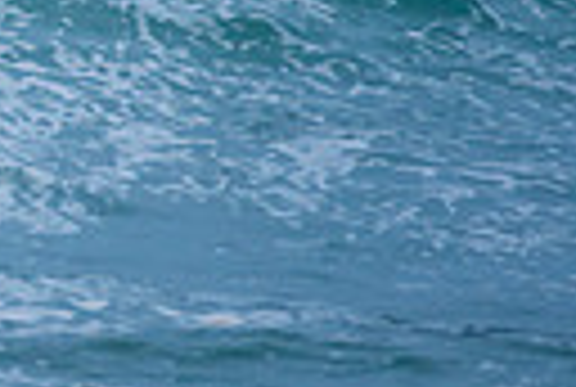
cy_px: -439
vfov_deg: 0.4
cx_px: -675
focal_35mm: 3390
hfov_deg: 0.6
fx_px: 54366
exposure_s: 1/640
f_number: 5.6
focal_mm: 500
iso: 360
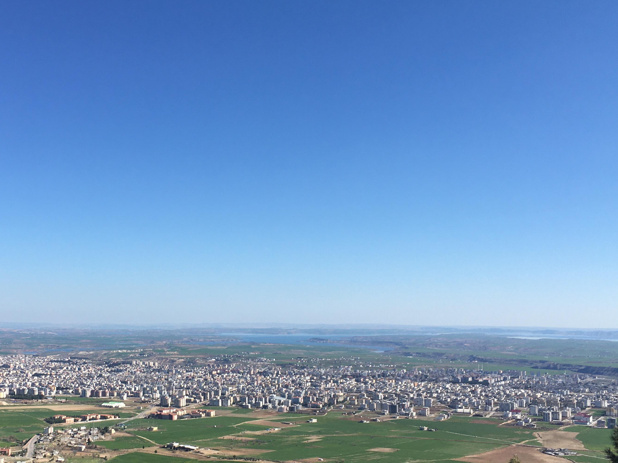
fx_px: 786
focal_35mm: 44
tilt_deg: +0.3
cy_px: 285
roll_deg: -0.4
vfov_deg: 32.7
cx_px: 211
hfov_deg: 42.4
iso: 25
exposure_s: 1/1876
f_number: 2.2
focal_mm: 4.15
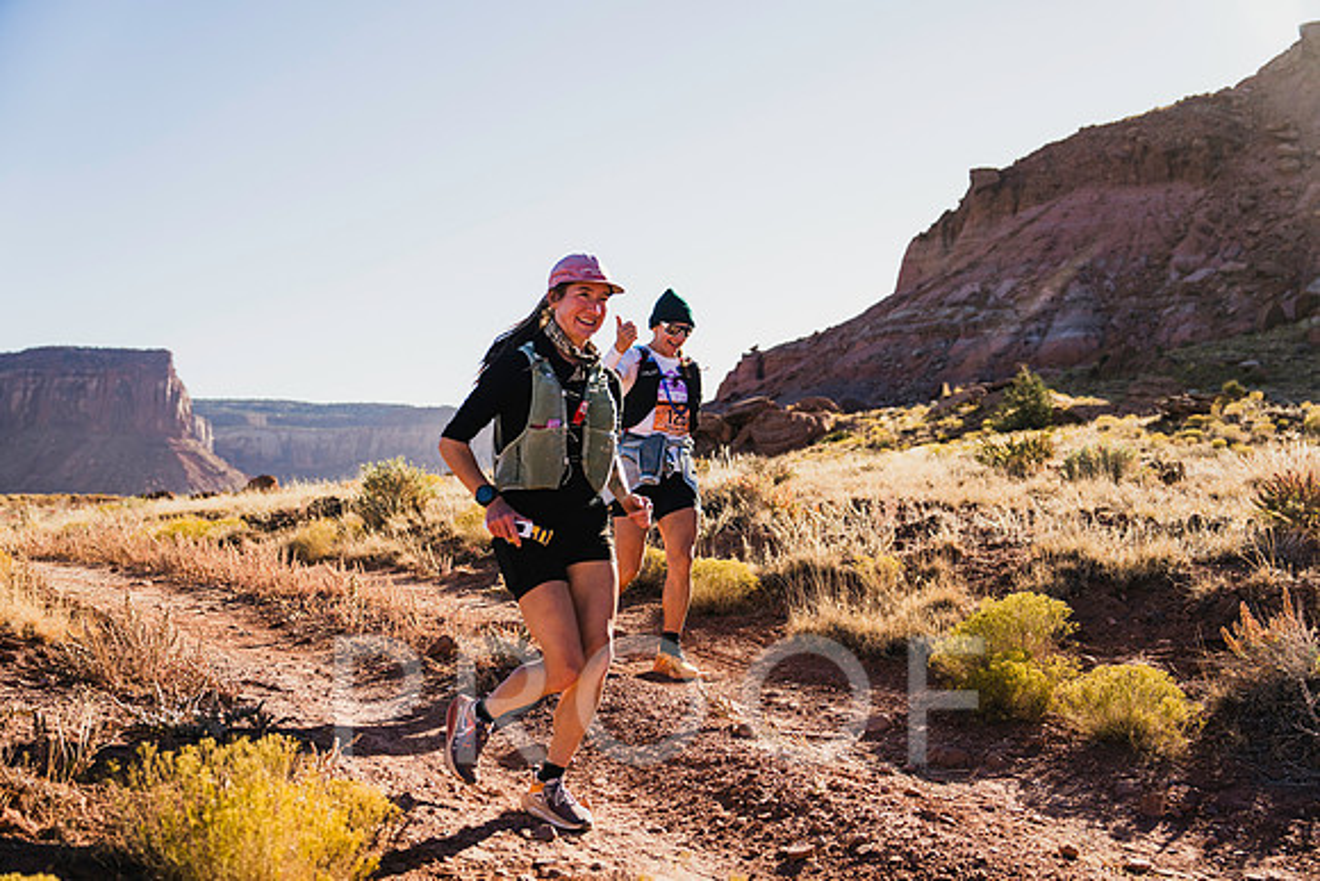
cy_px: 440
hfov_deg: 48.4
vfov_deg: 33.4
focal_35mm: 40
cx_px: 660
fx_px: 1467
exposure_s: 1/1250
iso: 125
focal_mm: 40
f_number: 3.2
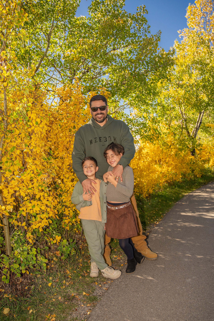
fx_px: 259
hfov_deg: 45.0
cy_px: 160
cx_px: 107
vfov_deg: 63.7
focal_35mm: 29
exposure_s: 1/2000
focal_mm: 29
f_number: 2.8
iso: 320
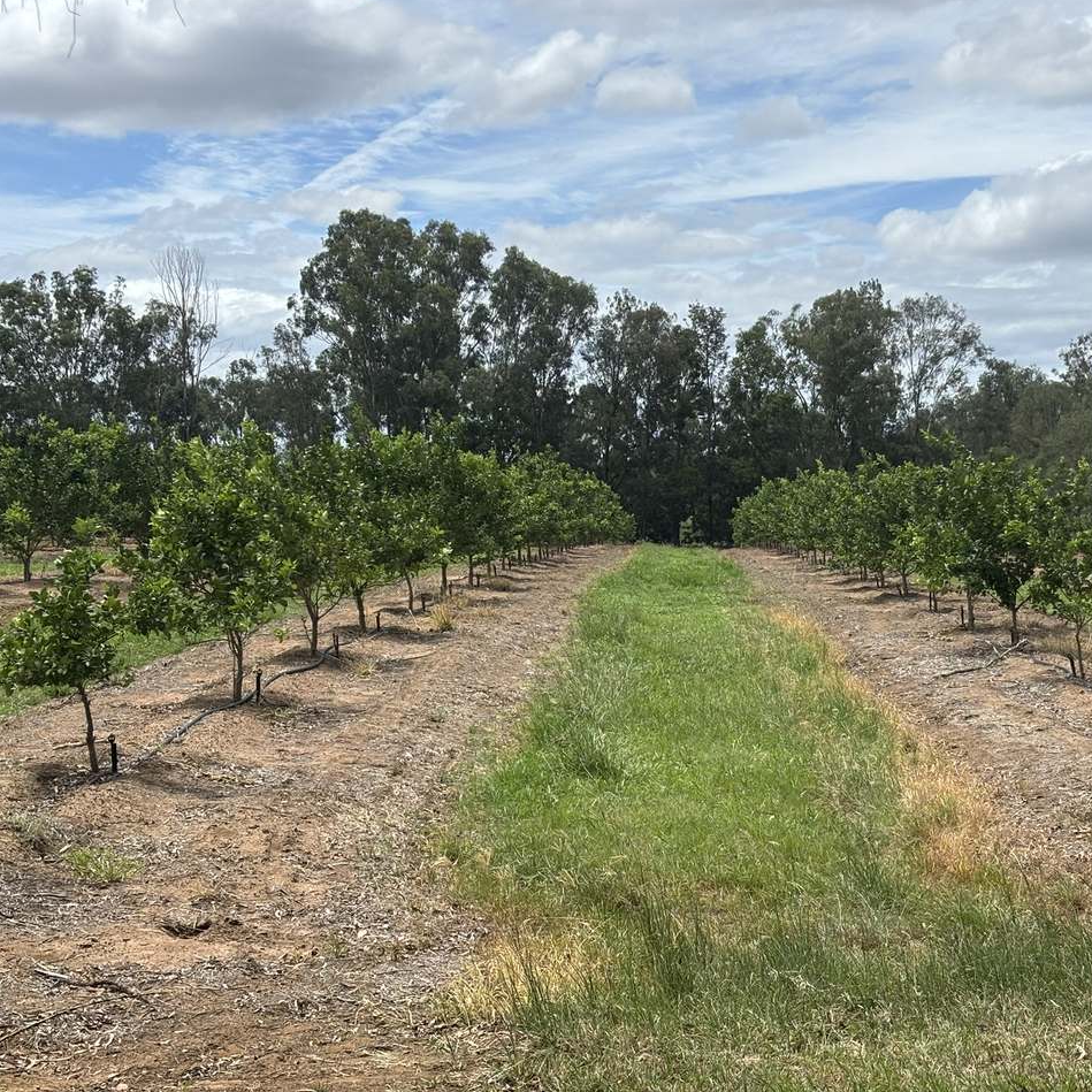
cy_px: 541
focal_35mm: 62
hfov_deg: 27.6
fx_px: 2213
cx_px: 697
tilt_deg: -0.5
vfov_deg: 27.7
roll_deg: +0.1
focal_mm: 5.96
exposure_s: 1/3937
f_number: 1.6
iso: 40
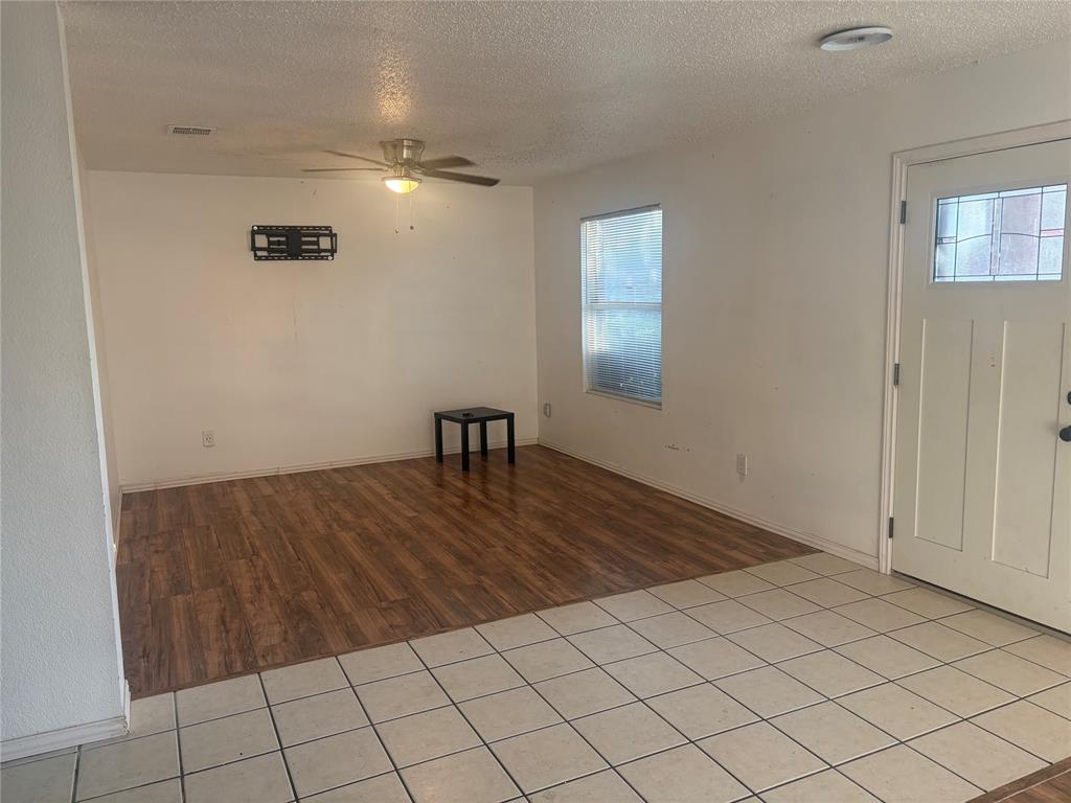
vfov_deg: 53.1
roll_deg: +1.8
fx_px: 804
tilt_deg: -7.2
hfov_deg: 67.3
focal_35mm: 26
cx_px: 536
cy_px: 402
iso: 125
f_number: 1.6
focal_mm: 5.96
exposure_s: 1/71
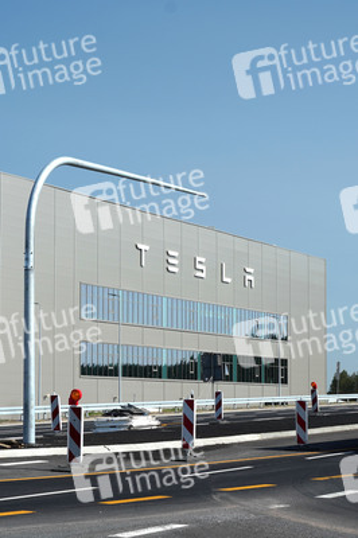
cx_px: 179
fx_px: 657
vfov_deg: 44.5
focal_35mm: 44
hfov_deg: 30.5
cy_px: 269
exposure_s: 1/125
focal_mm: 44
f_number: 8
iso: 100
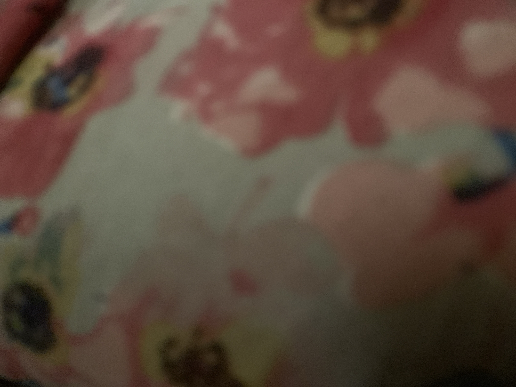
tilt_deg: -24.4
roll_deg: -20.0
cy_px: 194
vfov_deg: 53.1
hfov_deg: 67.3
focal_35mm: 26
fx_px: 388
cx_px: 258
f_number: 1.8
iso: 800
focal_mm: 4.25
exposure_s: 1/24
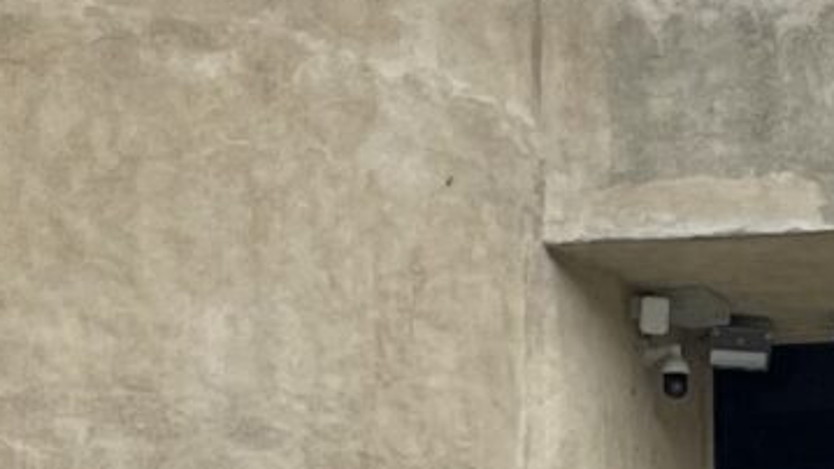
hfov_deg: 10.3
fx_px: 4467
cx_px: 1289
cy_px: 950
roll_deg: +1.9
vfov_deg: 5.9
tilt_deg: +9.1
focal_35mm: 202
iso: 32
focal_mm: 4.2
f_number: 1.6
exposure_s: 1/221
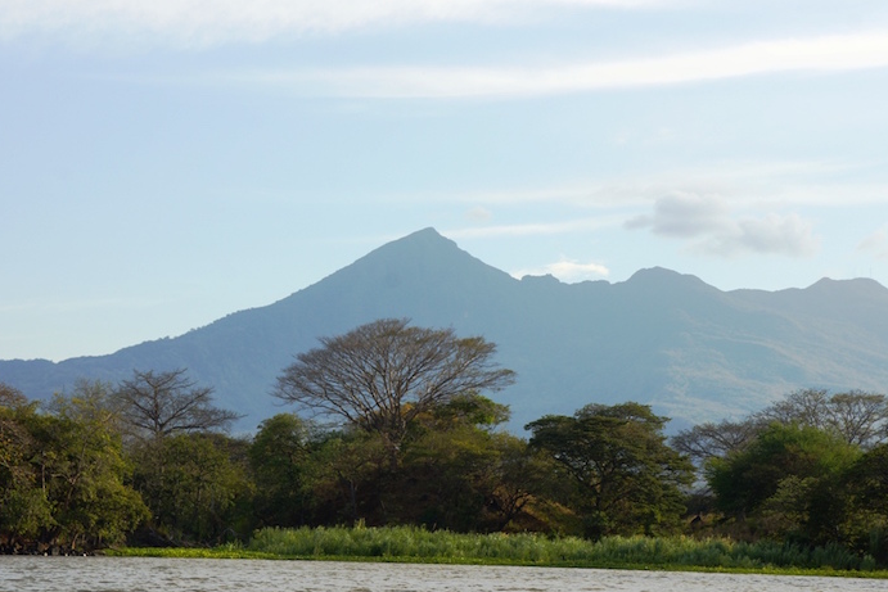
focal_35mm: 113
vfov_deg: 12.1
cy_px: 295
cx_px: 422
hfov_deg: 18.1
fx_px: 2788
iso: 100
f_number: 9
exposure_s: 1/200
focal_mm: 70
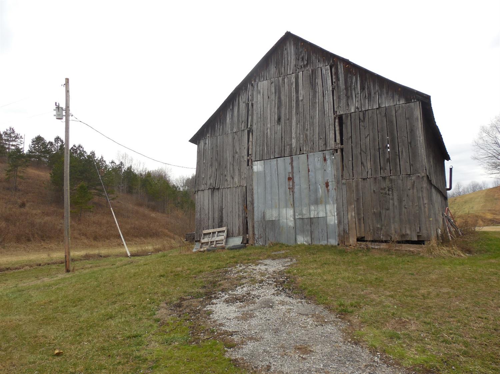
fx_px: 361
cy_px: 187
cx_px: 250
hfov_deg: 69.4
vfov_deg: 54.9
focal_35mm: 25
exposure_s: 1/160
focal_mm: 4.5
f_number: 3.3
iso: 125
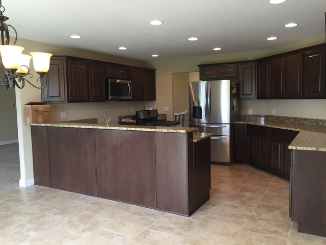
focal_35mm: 29
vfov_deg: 48.2
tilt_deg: -3.9
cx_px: 163
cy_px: 122
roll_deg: +0.7
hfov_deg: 61.7
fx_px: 273
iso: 32
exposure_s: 1/33
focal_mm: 4.15
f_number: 2.2
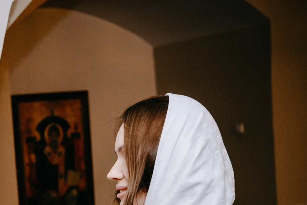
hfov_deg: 18.2
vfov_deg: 12.6
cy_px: 268
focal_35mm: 105
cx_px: -88
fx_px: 896
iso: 500
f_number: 3.5
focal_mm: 38
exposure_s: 1/160
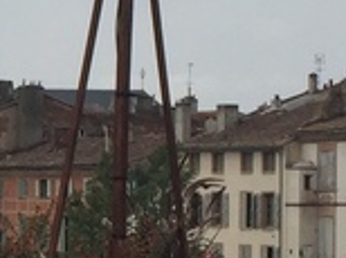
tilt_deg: +0.0
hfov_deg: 8.2
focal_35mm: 226
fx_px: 2255
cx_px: -436
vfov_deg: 6.5
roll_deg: -0.4
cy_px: 247
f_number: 2.2
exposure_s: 1/2475
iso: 32
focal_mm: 4.15
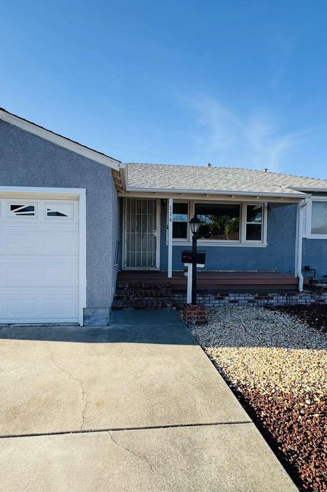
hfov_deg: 61.9
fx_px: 273
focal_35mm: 20
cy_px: 253
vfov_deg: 84.0
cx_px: 155
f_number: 2.2
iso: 50
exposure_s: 1/669
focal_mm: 2.22
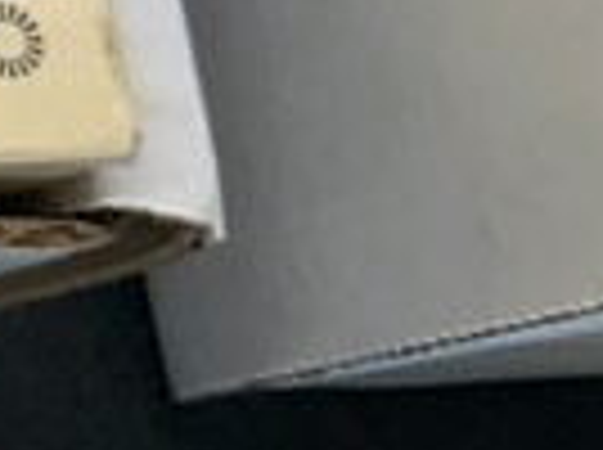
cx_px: -1580
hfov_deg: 7.7
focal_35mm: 199
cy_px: -742
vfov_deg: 6.9
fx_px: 3460
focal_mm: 5.7
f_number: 1.5
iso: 50
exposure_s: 1/120
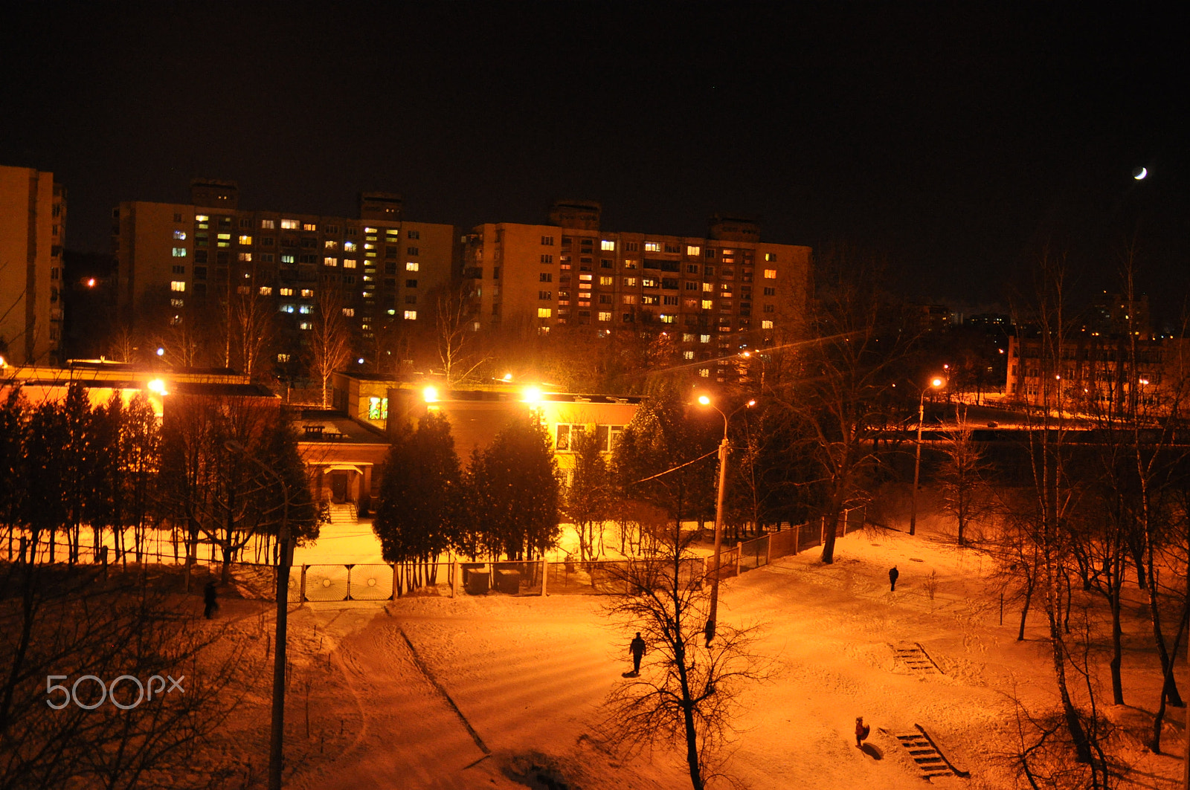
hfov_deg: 51.3
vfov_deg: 35.4
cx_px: 595
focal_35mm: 38
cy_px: 395
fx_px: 1238
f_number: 3.8
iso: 1600
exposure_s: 1/8
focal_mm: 25
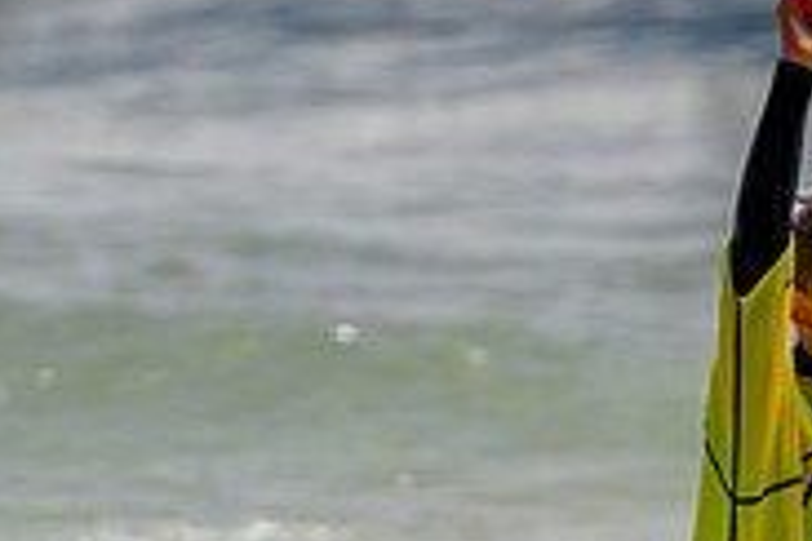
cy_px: 904
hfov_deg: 1.4
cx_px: 257
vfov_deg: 1.0
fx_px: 32410
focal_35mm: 1437
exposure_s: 1/2000
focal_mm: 400
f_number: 5.6
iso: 220
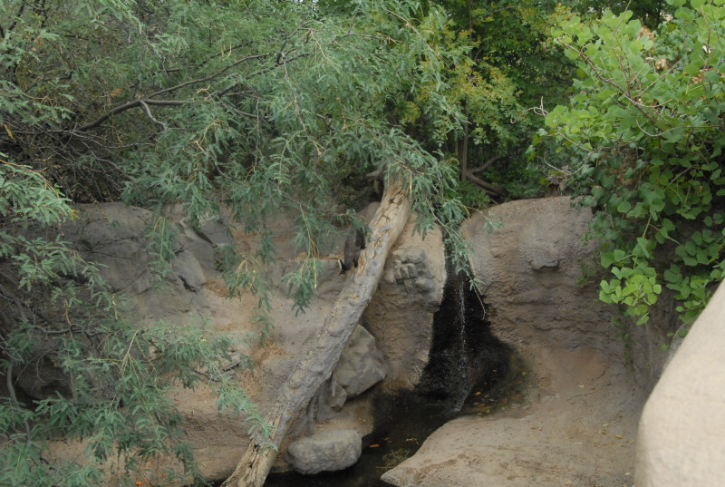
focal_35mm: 42
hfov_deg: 46.3
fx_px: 848
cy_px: 244
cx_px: 362
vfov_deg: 32.0
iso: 1600
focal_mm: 28
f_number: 11
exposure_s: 1/500
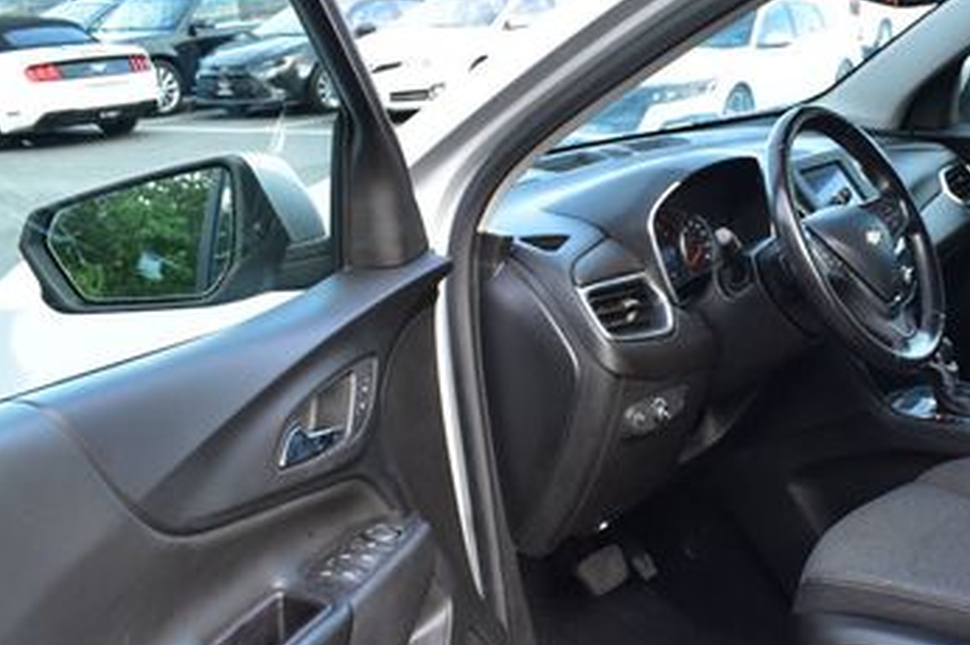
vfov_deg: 26.8
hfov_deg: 38.7
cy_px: 429
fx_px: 1346
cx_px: 712
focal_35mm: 50
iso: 400
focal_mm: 18
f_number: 8
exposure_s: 1/50
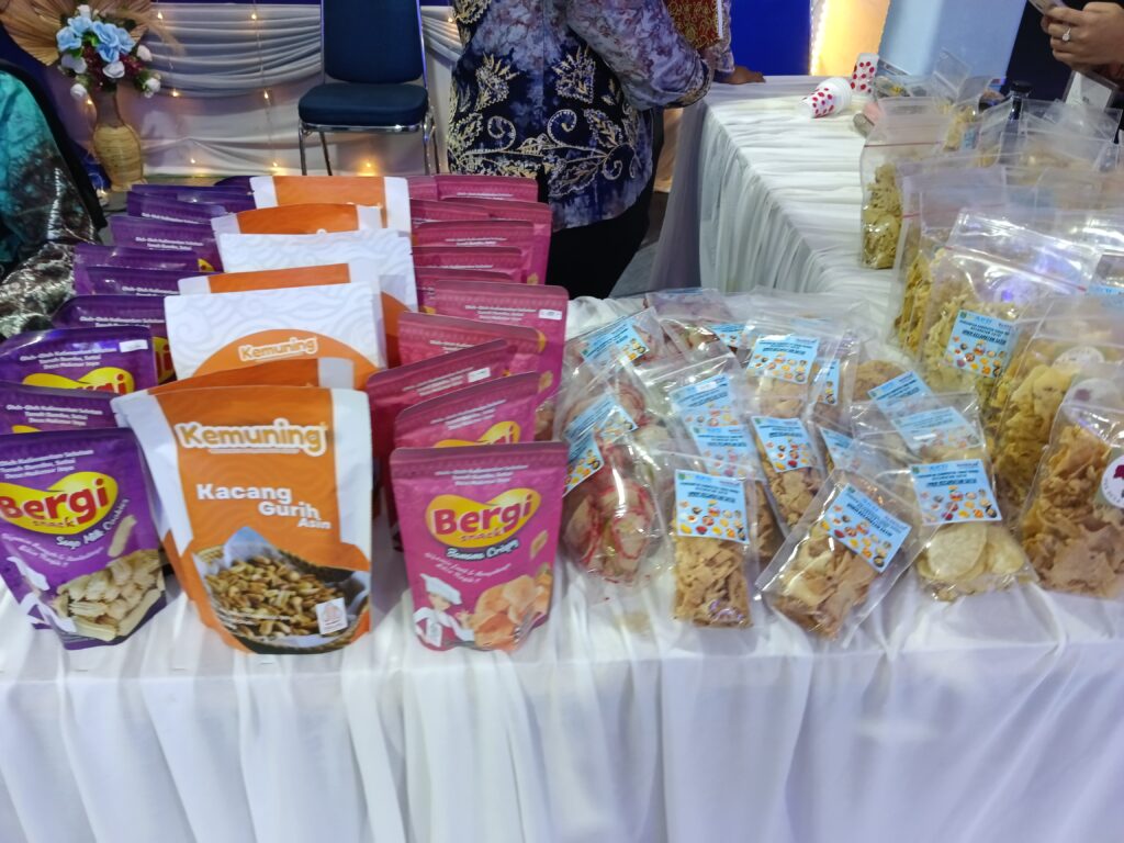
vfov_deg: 54.9
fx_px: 812
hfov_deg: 69.4
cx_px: 562
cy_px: 422
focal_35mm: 25
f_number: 1.79
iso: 1141
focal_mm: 4.84
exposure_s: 1/25
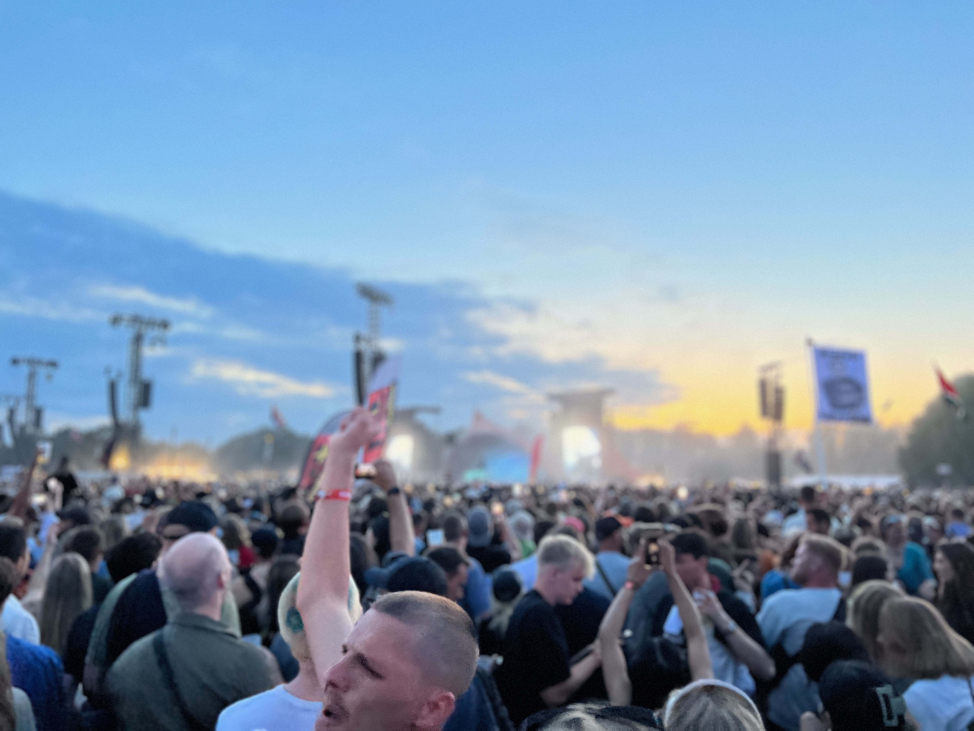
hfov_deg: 67.3
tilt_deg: +10.9
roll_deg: +0.1
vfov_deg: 53.1
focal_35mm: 26
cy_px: 366
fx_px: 732
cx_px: 487
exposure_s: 1/58
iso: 500
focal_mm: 5.7
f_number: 1.5
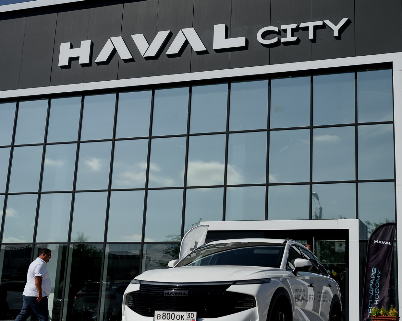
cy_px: 152
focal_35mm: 54
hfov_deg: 34.5
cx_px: 256
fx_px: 642
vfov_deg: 28.1
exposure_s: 1/3200
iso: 50
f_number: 2.8
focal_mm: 35
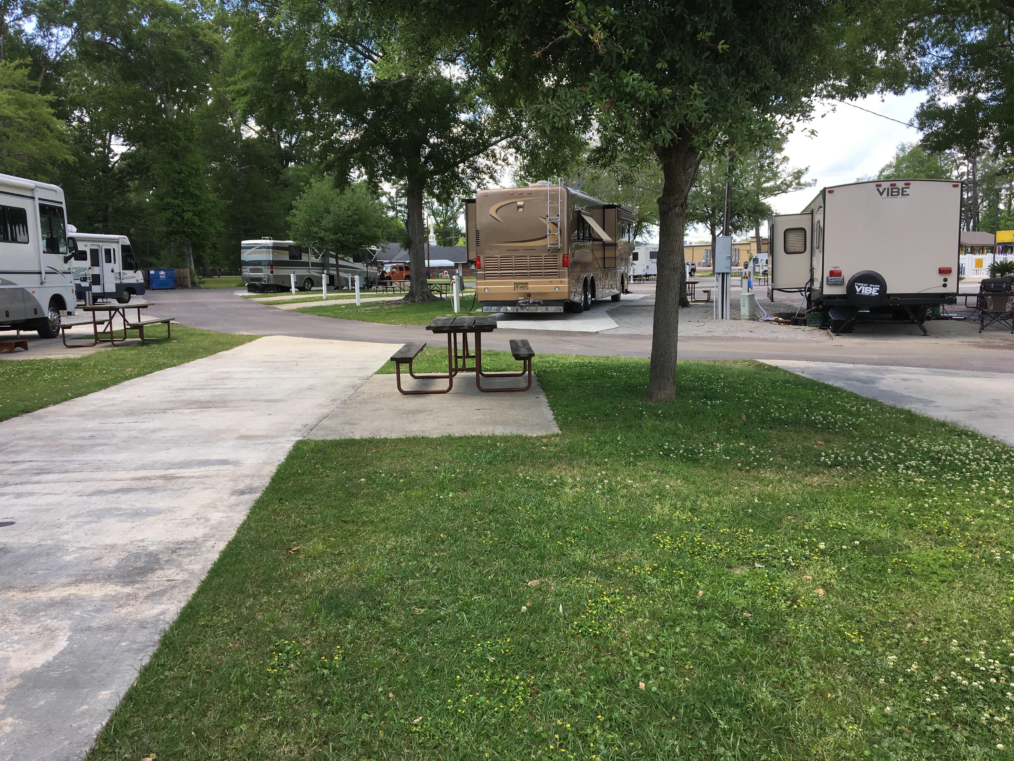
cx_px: 507
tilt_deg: -7.8
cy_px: 380
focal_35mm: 29
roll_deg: +0.7
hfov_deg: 61.7
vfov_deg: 48.2
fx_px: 849
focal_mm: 4.15
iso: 25
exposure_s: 1/561
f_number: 2.2
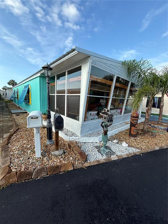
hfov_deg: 85.7
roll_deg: -3.5
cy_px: 112
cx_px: 84
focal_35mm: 14
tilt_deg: -8.5
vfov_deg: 102.1
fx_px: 91
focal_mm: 2.22
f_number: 2.2
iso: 50
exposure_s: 1/717
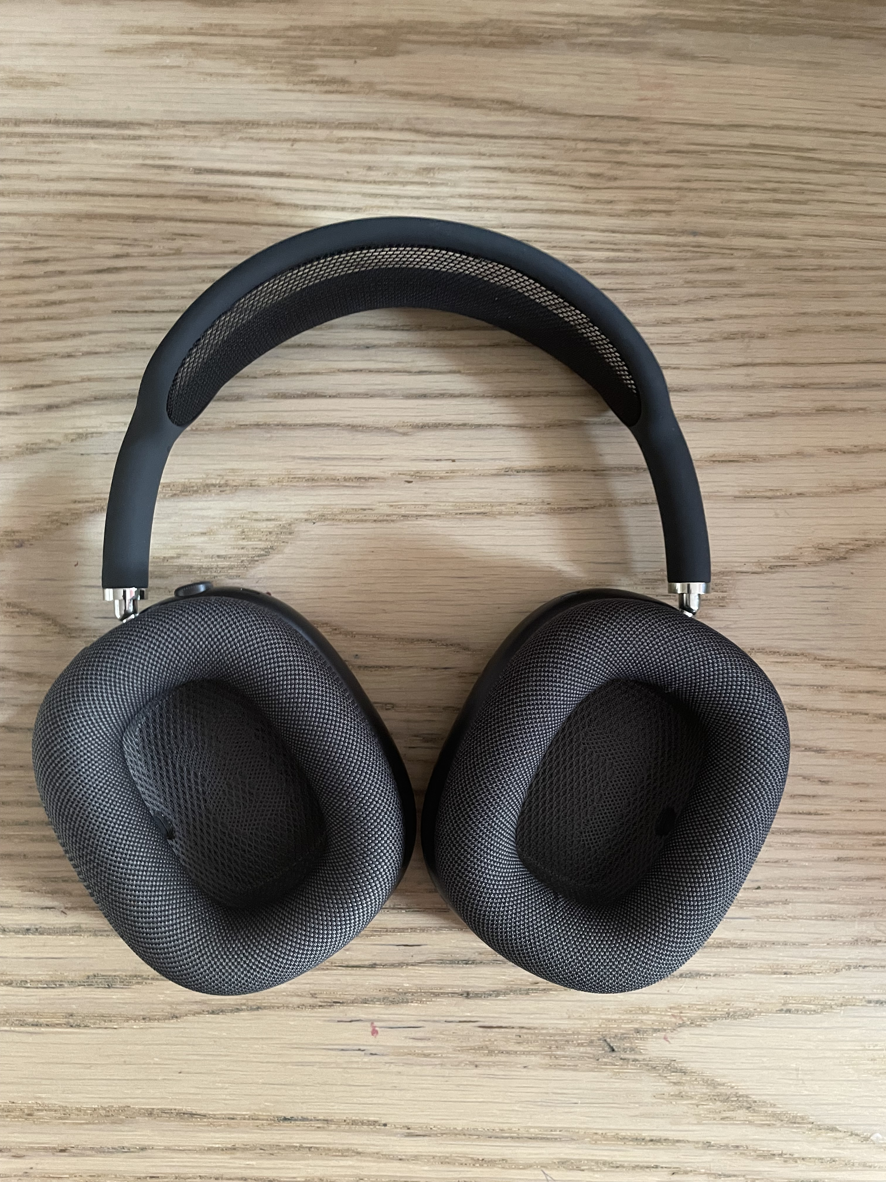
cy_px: 591
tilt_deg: -86.4
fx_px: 887
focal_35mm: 26
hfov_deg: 53.1
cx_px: 443
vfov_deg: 67.3
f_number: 1.6
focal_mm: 4.2
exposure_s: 1/34
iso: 640
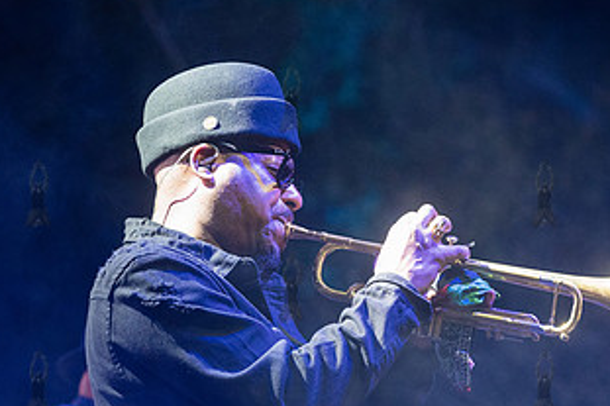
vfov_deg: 5.4
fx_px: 4268
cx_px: 290
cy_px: 287
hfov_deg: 8.2
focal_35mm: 252
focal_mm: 135
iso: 4000
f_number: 4.5
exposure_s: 1/500
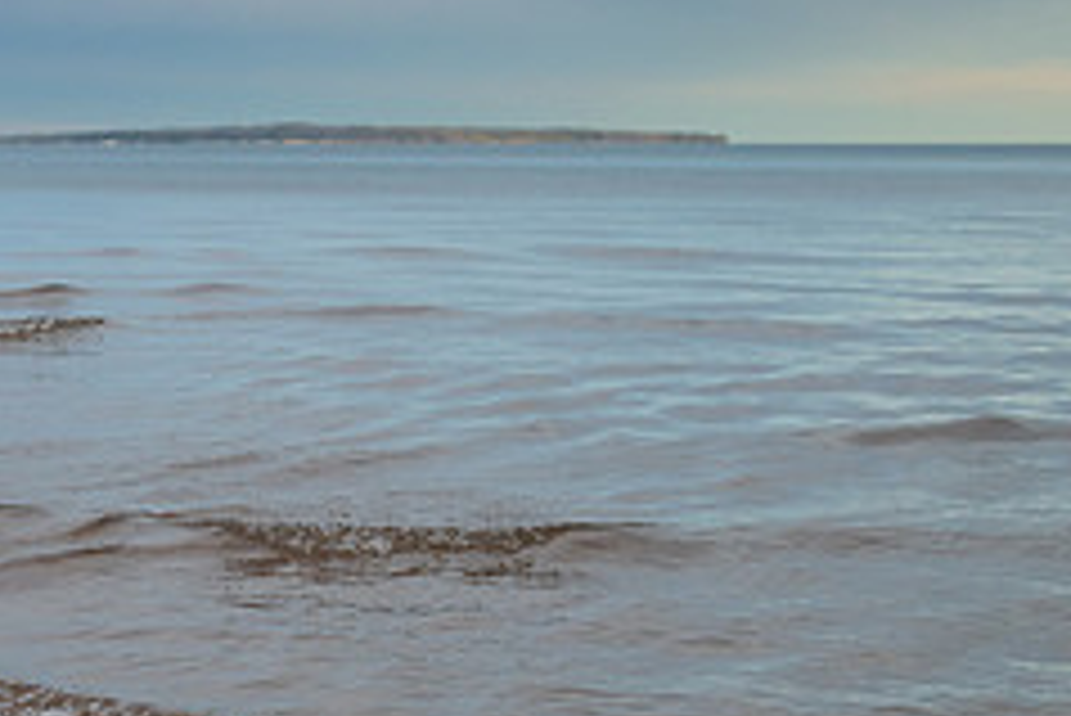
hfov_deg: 20.0
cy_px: 733
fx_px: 2858
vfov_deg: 14.0
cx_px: -205
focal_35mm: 96
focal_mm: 38
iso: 500
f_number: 5.6
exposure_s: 1/200
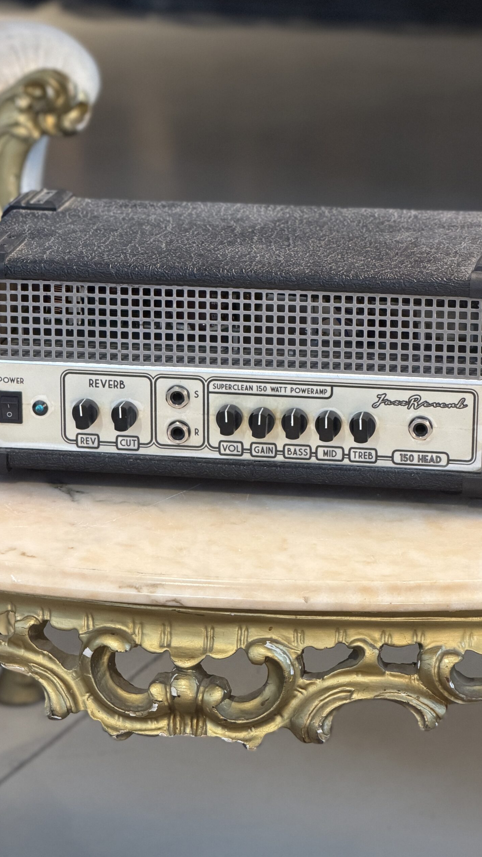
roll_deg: -0.7
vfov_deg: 19.5
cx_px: 257
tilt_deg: -16.3
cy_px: 425
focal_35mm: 110
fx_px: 2499
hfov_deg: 11.0
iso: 500
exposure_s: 1/102
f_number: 2.8
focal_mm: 16.89
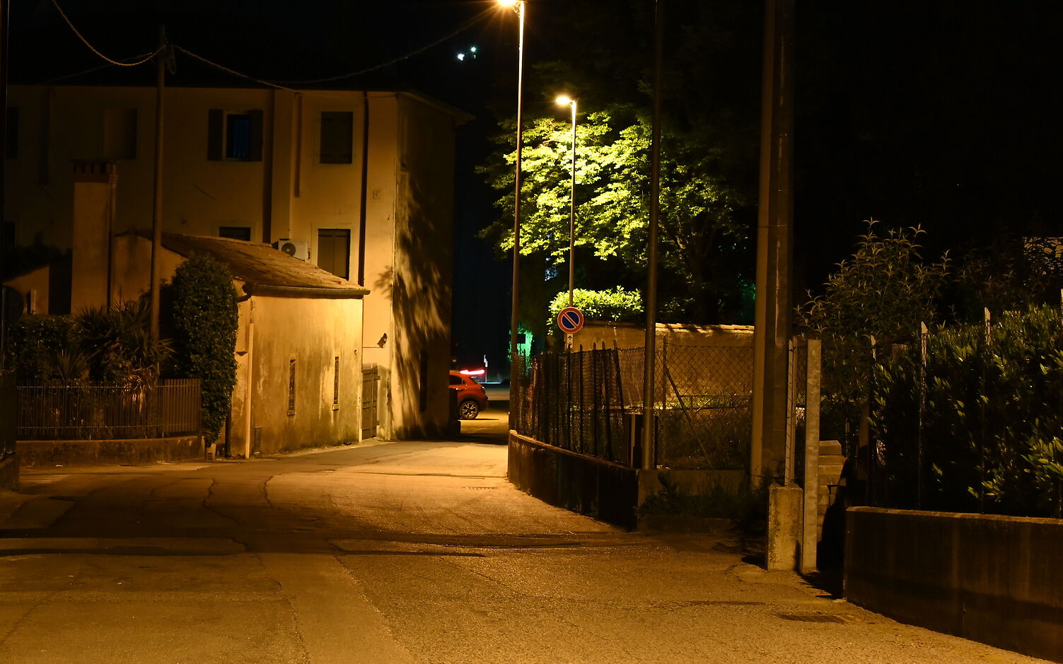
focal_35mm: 114
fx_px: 3302
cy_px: 240
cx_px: 249
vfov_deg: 11.5
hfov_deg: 18.2
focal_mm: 70
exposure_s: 5
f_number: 8
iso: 800
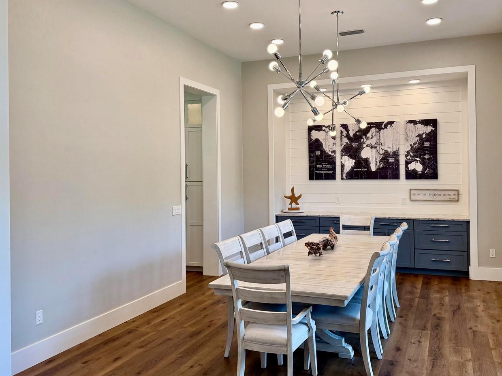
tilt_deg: +0.0
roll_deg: +0.2
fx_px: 450
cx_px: 270
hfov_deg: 58.3
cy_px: 167
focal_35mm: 31
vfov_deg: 45.4
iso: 160
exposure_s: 1/220
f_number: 1.78
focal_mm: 6.76
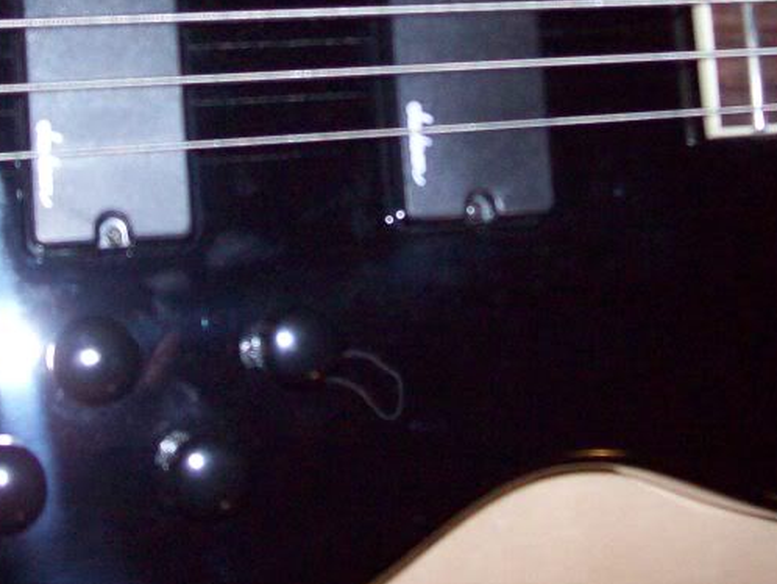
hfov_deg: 26.3
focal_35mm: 74
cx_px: 351
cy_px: 58
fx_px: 1662
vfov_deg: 19.5
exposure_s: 1/64
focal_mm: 6
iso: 200
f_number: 2.7
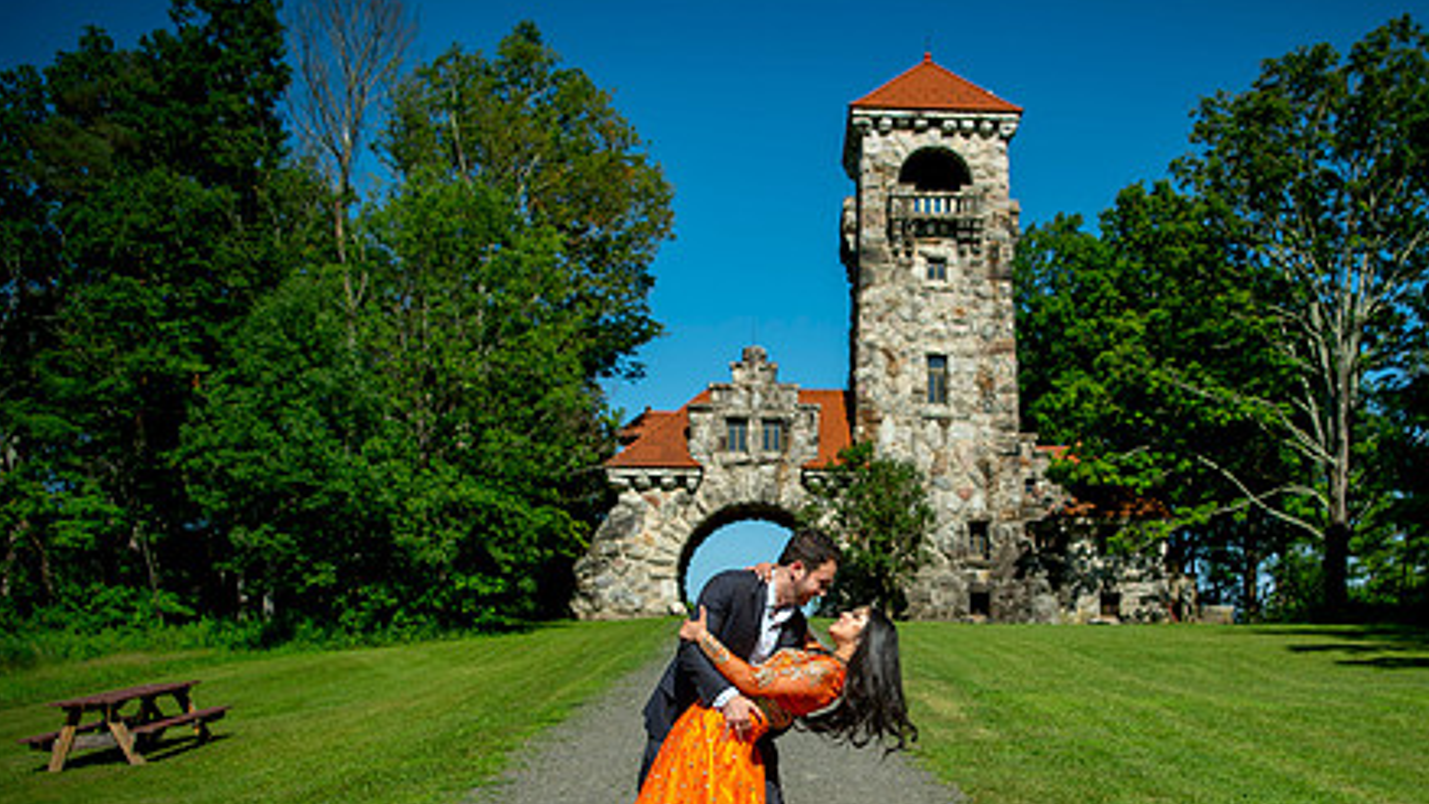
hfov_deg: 50.1
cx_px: 868
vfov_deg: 29.5
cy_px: 523
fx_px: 1516
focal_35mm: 40
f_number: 2.8
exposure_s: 1/3200
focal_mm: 27
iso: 160
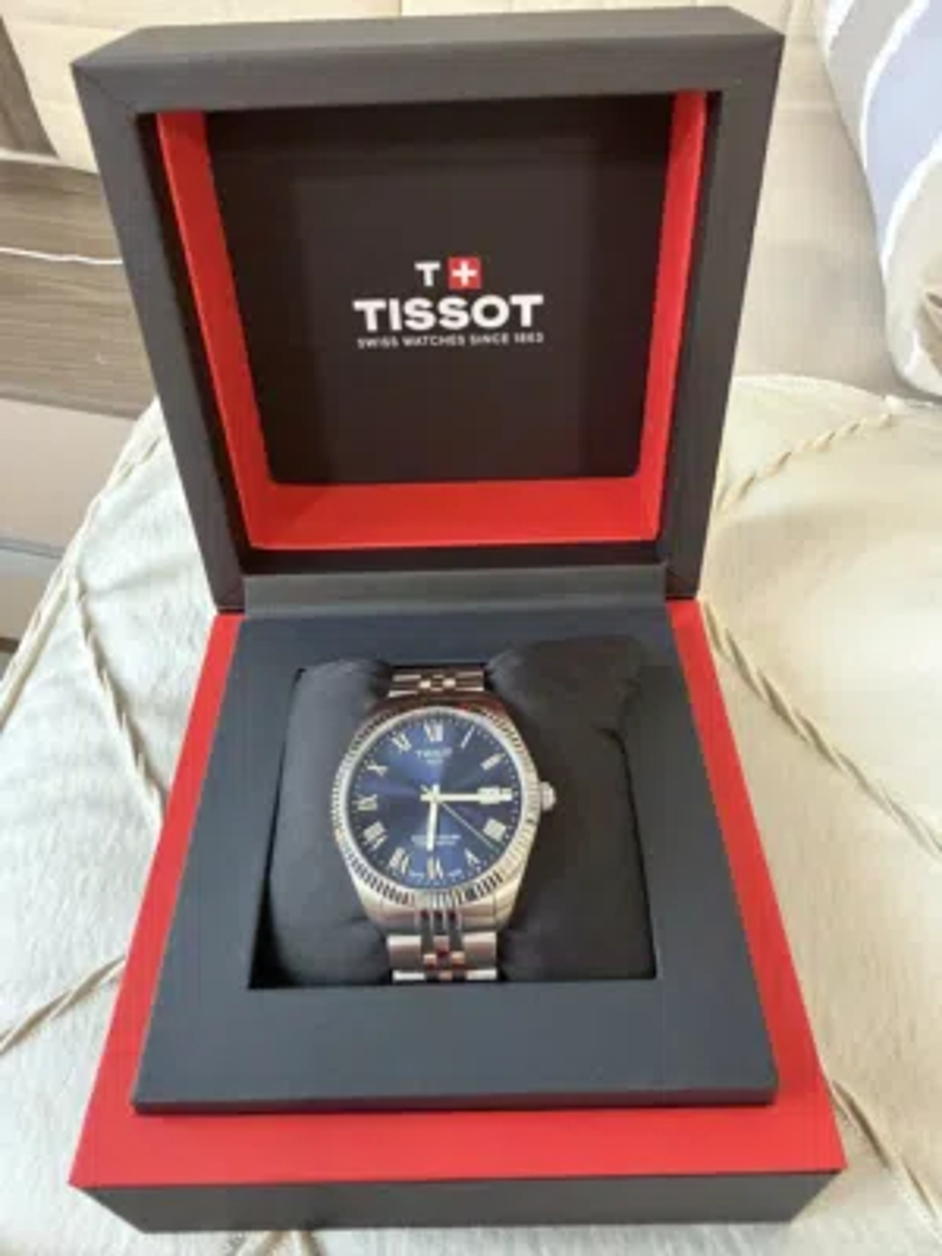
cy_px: 628
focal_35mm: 24
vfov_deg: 71.6
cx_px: 471
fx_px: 871
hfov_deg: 56.8
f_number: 2.2
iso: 800
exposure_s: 1/50
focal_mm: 2.22
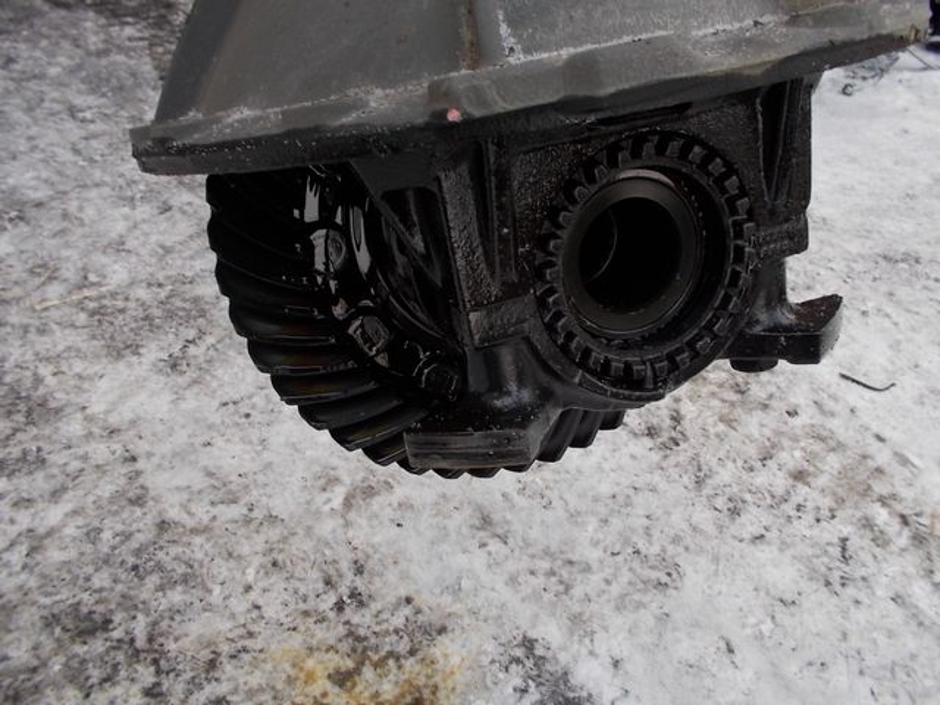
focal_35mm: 29
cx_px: 470
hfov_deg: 61.7
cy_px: 352
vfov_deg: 48.2
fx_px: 787
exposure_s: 1/50
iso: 80
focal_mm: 4.1
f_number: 3.3
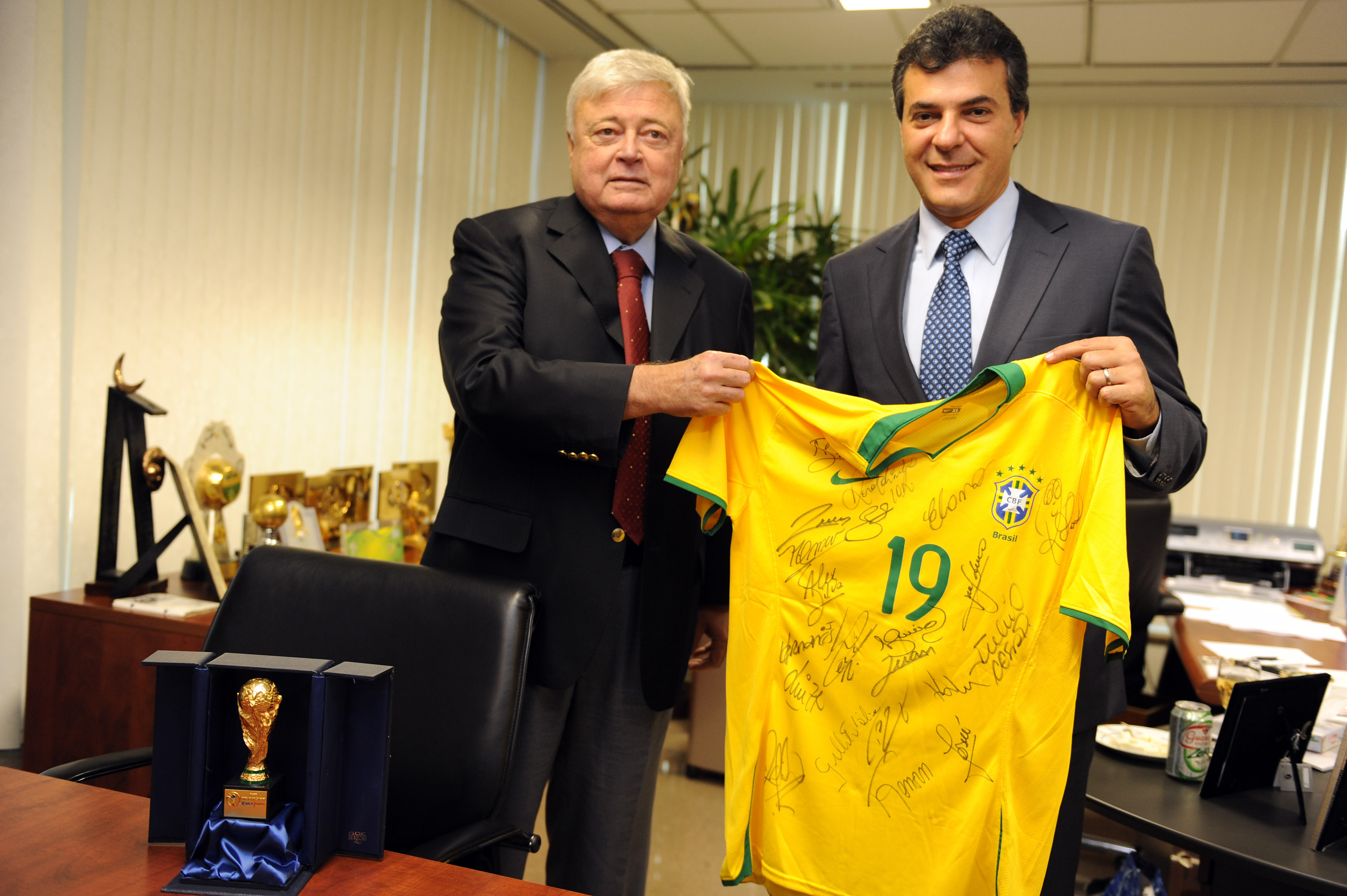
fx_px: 1197
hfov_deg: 58.7
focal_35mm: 32
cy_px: 448
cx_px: 674
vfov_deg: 41.1
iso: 800
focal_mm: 32
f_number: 2.8
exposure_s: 1/80
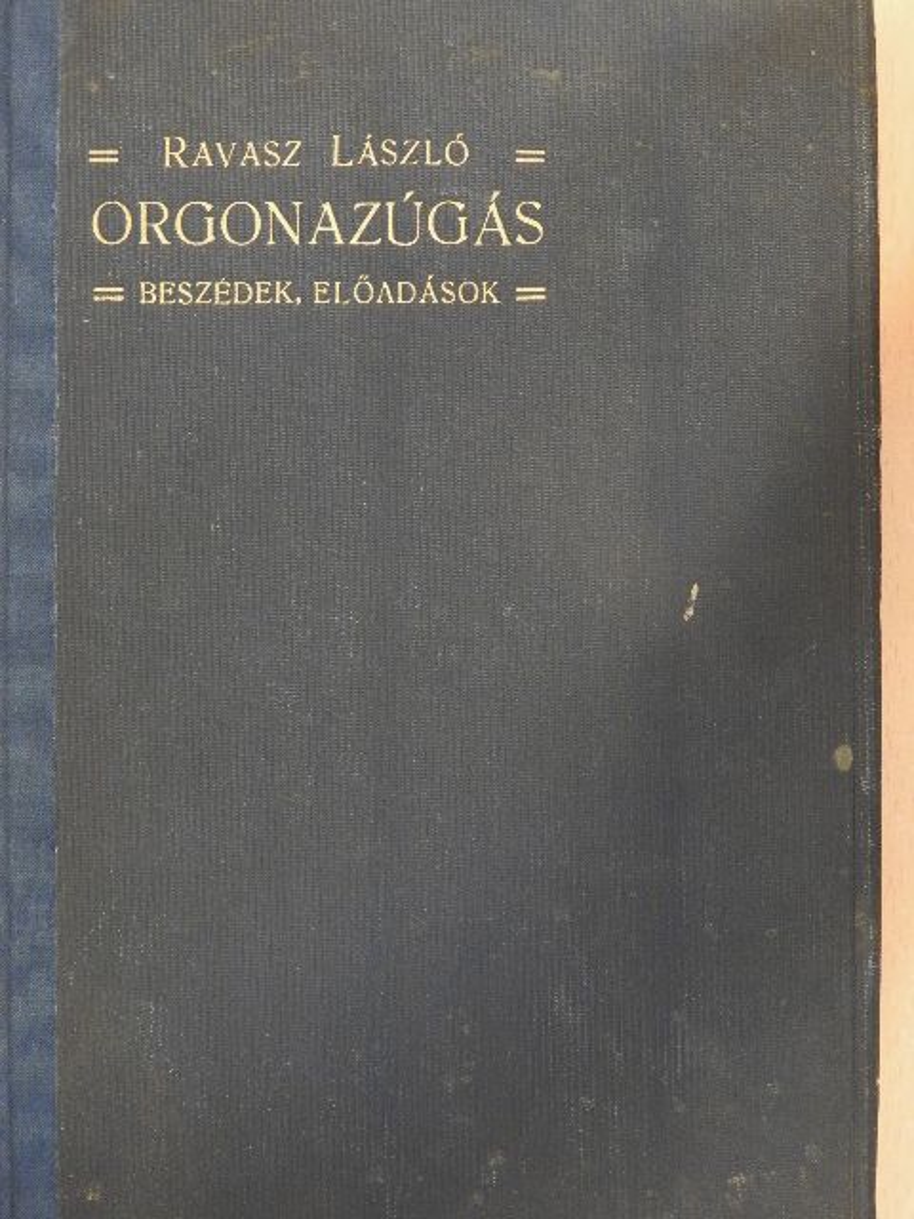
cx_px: 457
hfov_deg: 26.6
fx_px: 1936
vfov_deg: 34.9
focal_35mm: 55
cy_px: 610
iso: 800
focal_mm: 9.9
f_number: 4
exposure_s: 1/6
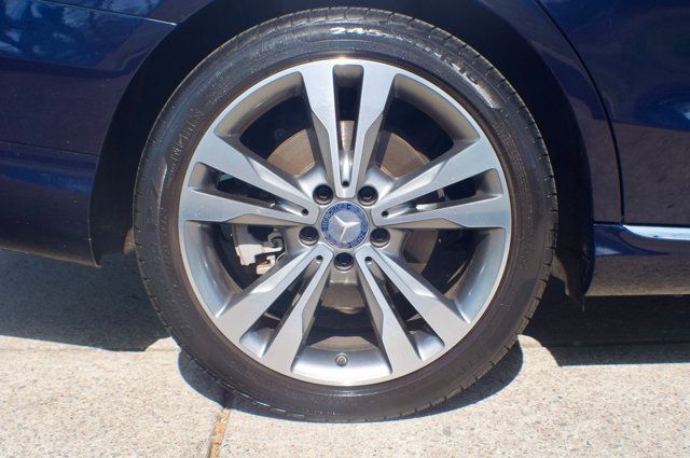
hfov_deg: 27.0
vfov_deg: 18.1
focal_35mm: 75
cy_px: 229
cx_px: 345
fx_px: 1436
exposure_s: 1/250
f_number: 8
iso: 500
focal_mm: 50
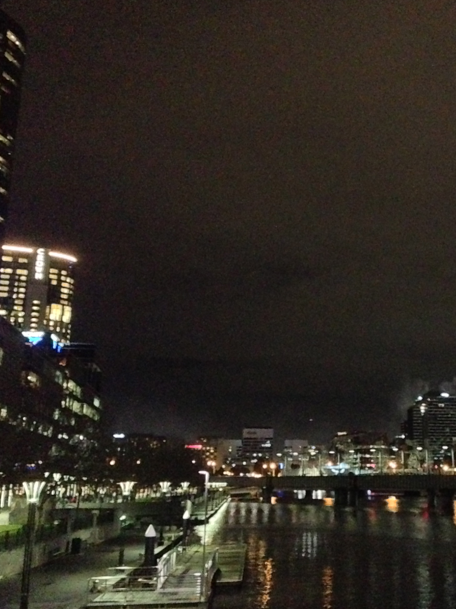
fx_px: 808
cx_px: 384
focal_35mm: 46
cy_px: 295
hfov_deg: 30.5
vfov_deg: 41.2
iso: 3200
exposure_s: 1/15
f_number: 2.4
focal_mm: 4.13
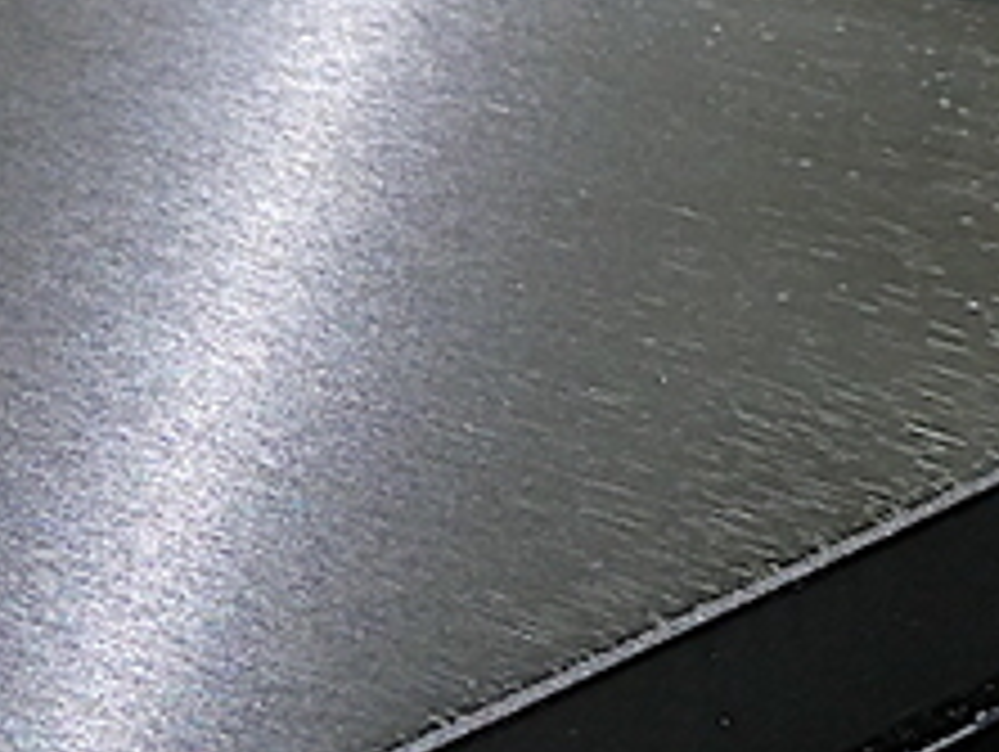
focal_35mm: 216
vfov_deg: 6.9
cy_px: 383
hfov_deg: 9.0
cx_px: -410
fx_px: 6240
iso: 200
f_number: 4.1
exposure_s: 1/3.2
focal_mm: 9
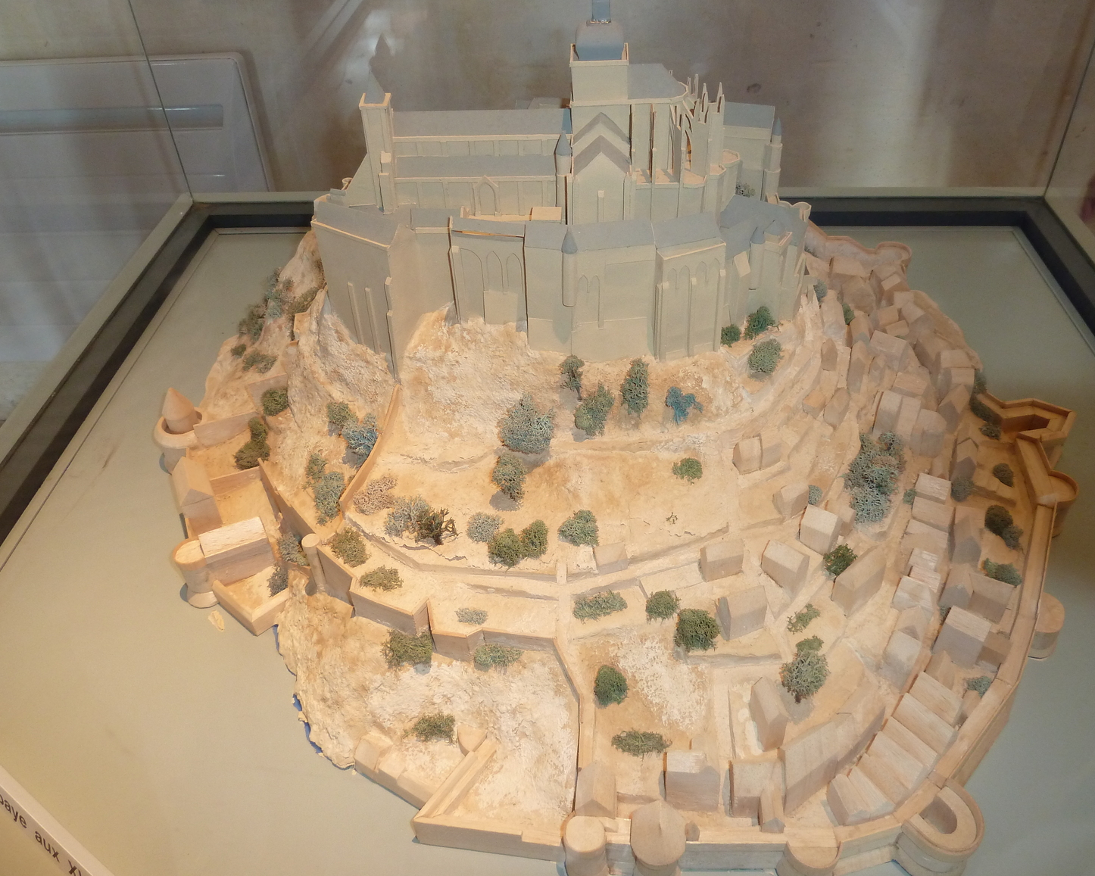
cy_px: 434
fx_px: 875
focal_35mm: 27
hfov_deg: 64.0
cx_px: 585
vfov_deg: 53.2
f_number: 3.3
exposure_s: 1/30
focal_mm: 4.1
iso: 160
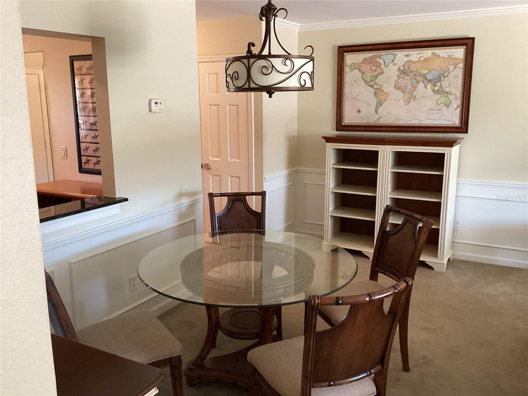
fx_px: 473
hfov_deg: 58.4
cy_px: 198
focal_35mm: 31
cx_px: 264
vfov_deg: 45.4
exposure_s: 1/60
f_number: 2.4
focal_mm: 3.3
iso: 320
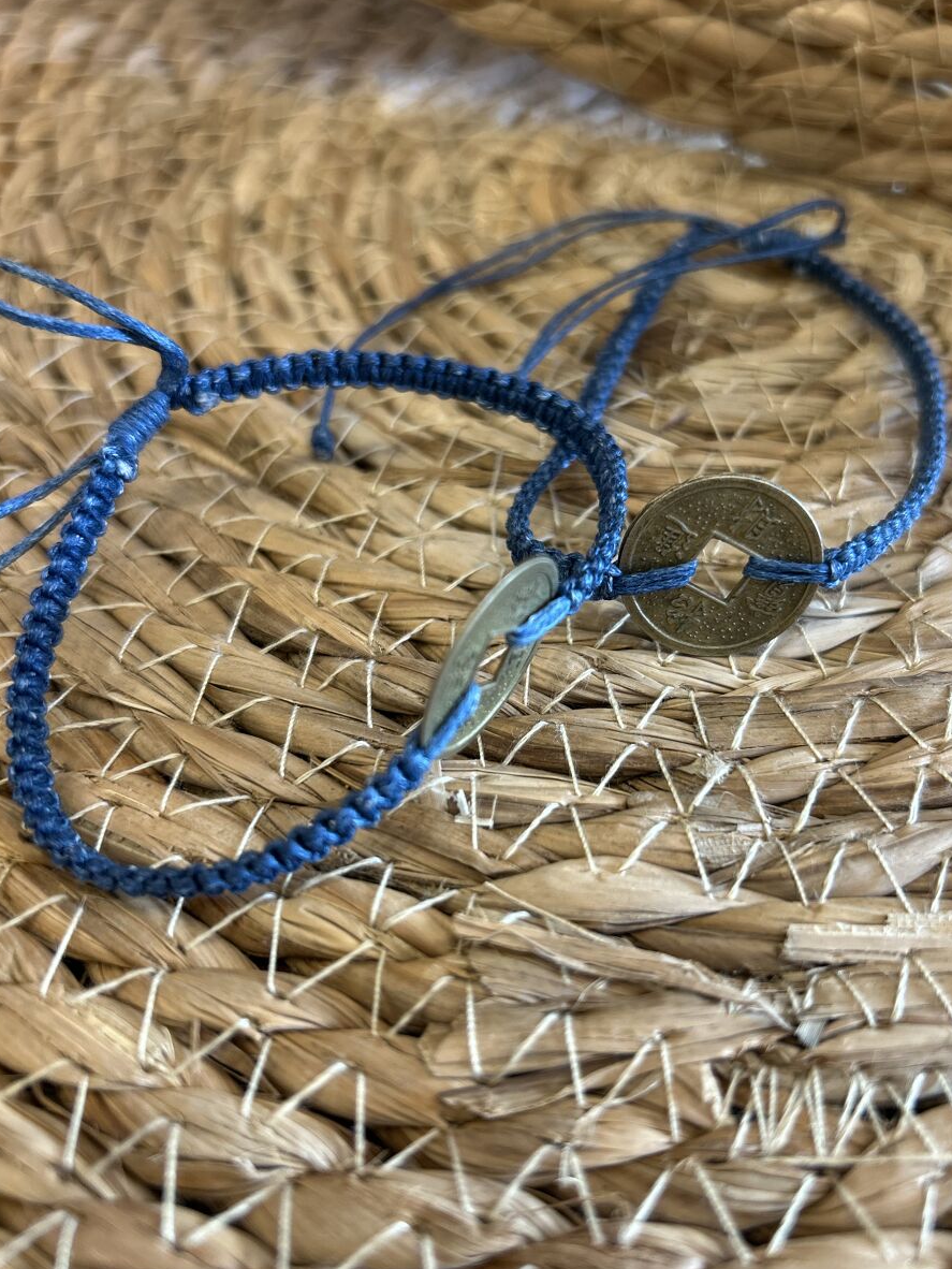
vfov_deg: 60.0
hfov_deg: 46.7
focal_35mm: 30
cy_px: 633
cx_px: 544
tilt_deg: -48.1
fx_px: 1100
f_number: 1.5
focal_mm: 5.7
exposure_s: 1/50
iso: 80
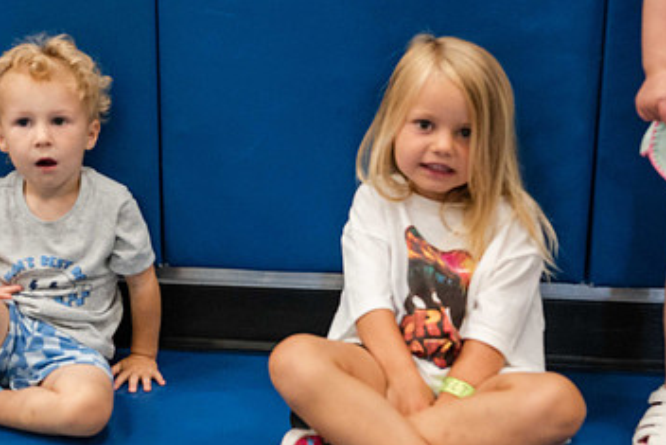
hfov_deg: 31.9
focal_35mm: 62
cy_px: 206
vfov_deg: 21.9
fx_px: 1147
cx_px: 179
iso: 6400
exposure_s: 1/100
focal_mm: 35
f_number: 5
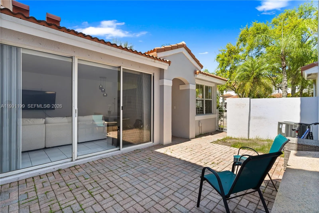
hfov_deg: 96.7
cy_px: 106
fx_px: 142
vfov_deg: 73.7
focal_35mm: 16
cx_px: 160
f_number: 5
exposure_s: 1/40
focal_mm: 16
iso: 100
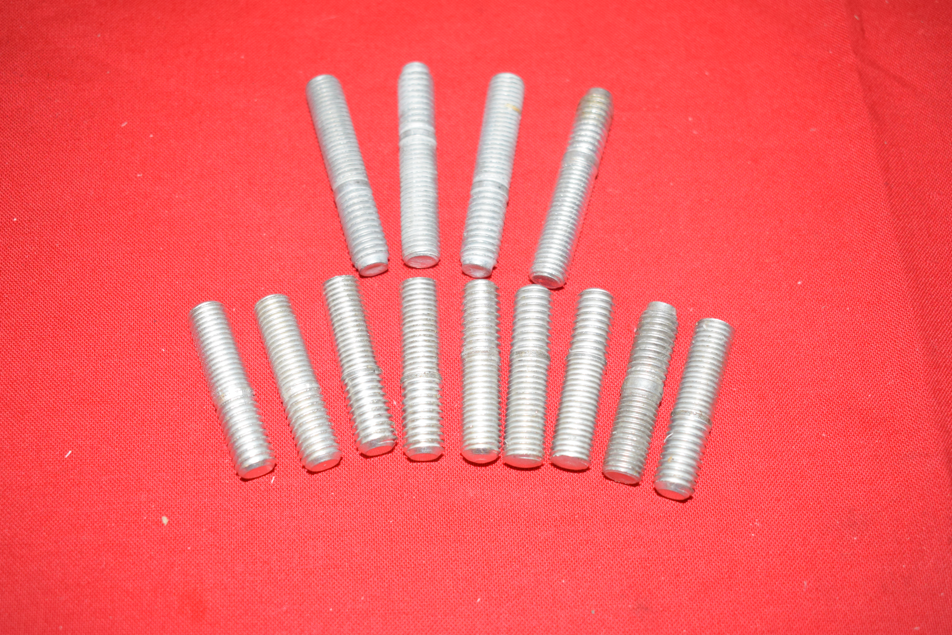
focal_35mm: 45
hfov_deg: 43.6
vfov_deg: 29.9
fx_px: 1190
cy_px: 318
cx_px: 476
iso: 1250
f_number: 5
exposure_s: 1/200
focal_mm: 30
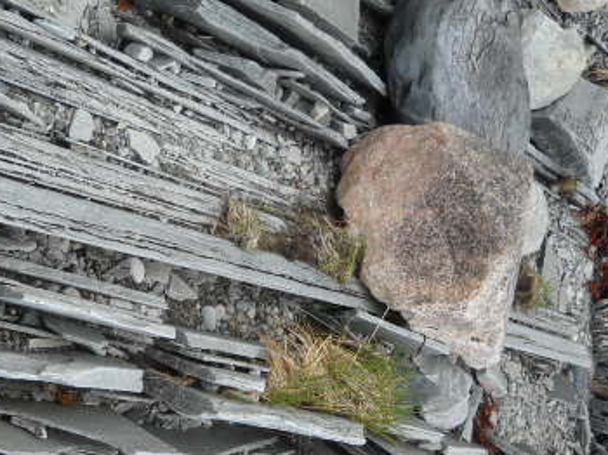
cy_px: 304
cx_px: 202
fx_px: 1316
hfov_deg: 25.9
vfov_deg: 19.6
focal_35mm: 75
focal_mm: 6.72
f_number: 3.1
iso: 64
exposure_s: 1/91
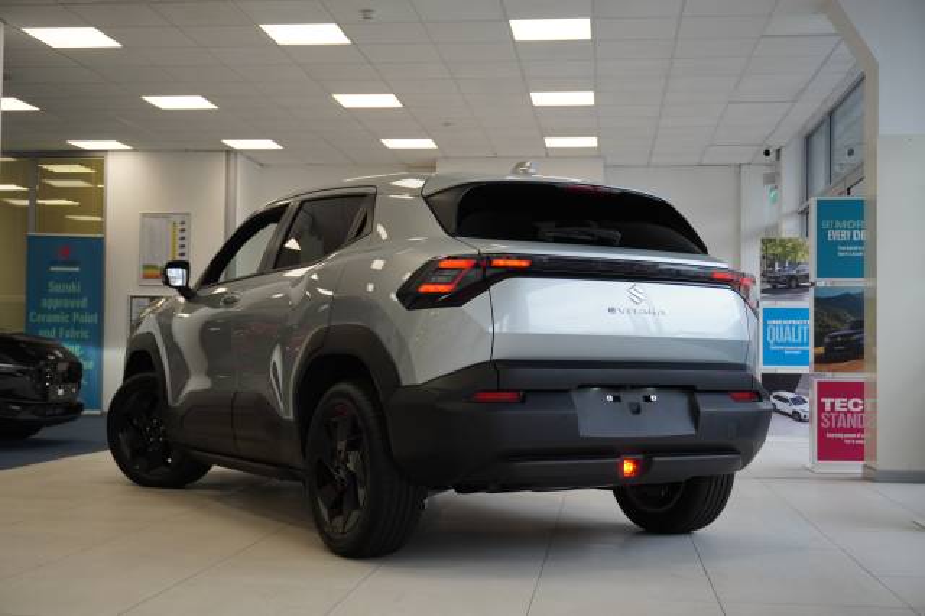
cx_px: 462
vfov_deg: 28.0
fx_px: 1233
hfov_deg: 41.1
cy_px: 308
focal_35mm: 48
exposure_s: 1/160
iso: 800
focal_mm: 32
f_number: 5
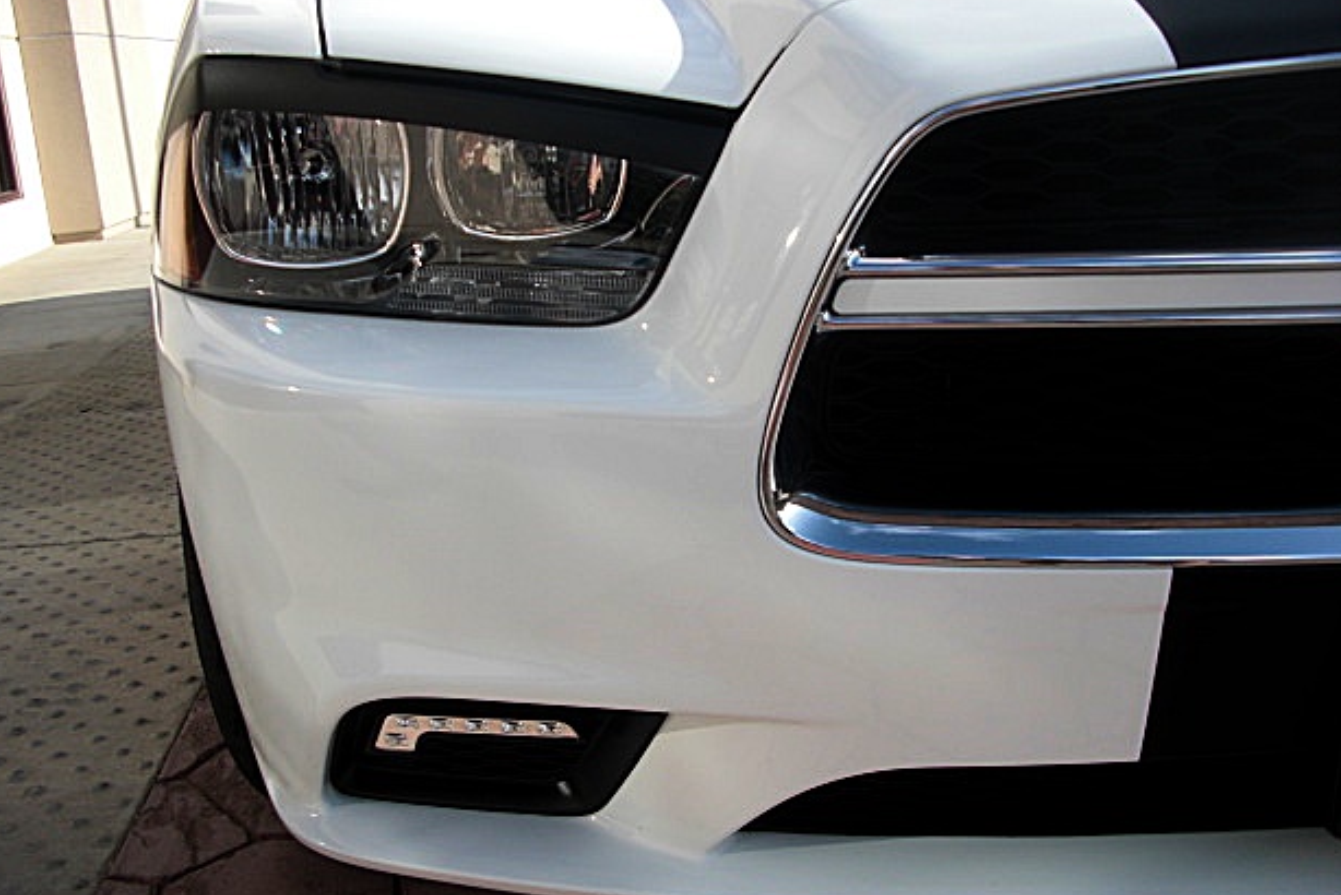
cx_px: 670
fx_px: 1453
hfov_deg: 49.5
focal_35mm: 39
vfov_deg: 34.2
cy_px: 454
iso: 50
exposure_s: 1/800
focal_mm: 6.3
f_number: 2.8
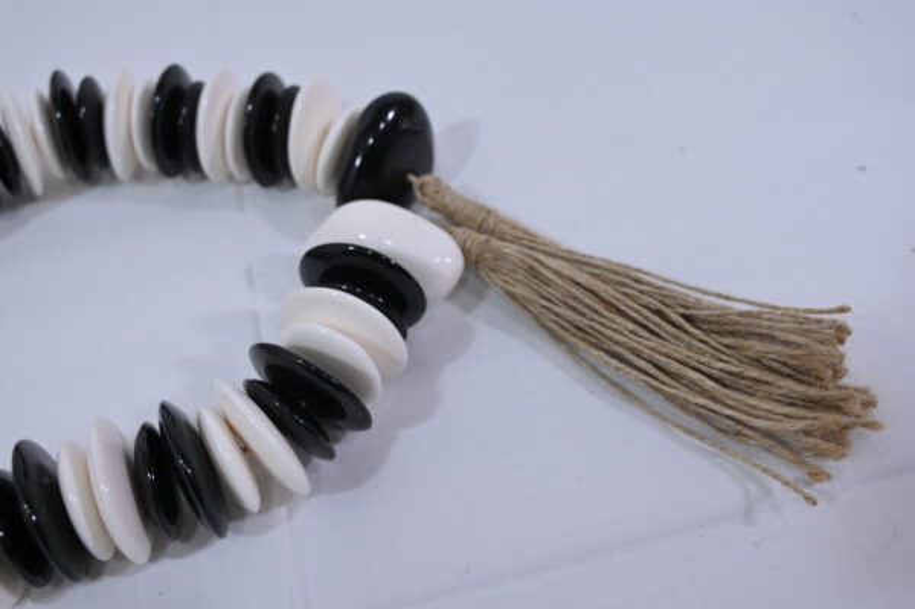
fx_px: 914
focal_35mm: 36
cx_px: 458
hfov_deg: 53.2
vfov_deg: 36.8
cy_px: 304
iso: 400
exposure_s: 1/125
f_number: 6.3
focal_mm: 36
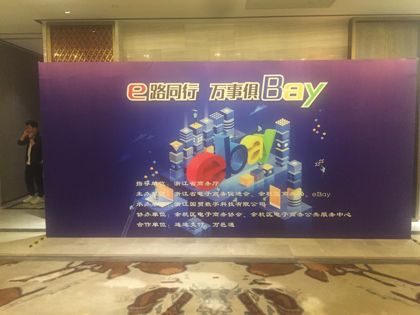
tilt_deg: -4.6
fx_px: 352
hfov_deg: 61.7
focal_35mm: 29
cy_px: 158
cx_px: 210
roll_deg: -0.1
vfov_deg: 48.2
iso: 250
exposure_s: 1/25
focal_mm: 4.15
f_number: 2.2
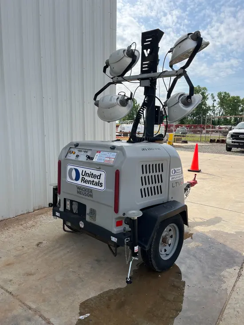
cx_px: 122
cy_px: 162
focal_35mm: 26
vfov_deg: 67.3
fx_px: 244
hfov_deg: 53.1
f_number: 1.6
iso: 50
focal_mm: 5.1
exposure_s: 1/2571
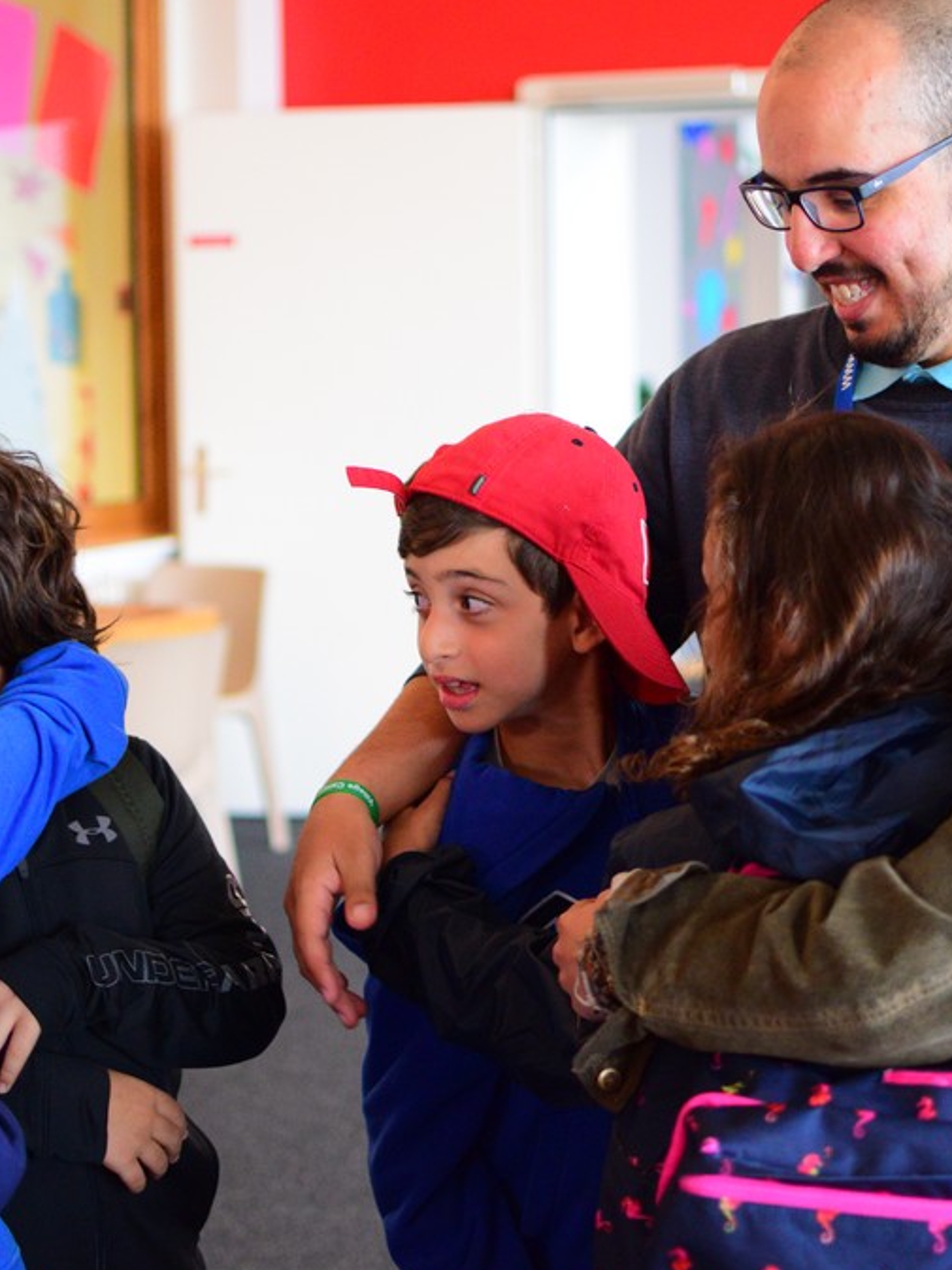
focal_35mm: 77
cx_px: 509
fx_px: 2815
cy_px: 642
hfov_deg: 19.2
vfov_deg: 25.4
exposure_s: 1/320
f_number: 1.8
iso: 2200
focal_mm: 35
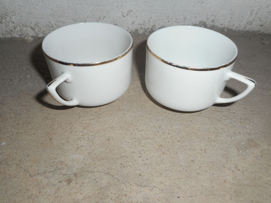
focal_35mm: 25
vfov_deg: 54.9
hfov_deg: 69.4
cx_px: 136
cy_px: 102
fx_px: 196
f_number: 3.7
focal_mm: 4.5
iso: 80
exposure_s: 1/25
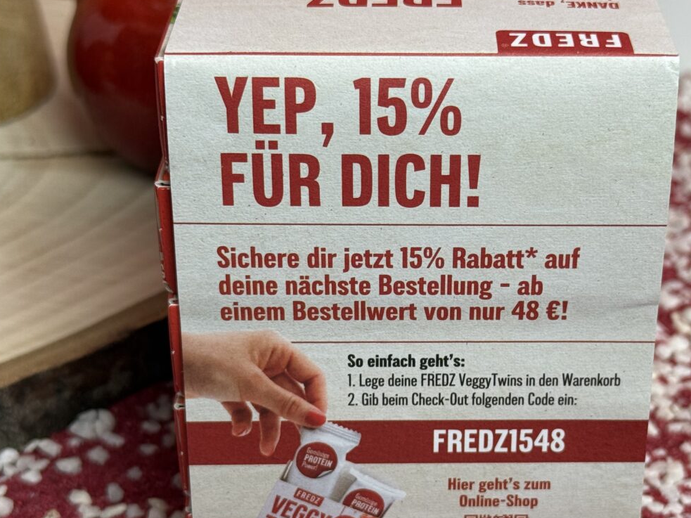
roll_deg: -1.1
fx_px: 1497
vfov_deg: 19.6
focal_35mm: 75
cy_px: 286
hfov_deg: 25.9
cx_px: 418
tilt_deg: -30.6
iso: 80
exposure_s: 1/100
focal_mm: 6.76
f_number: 1.78
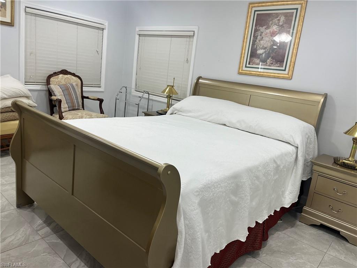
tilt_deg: -13.6
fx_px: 268
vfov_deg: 53.1
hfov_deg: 67.3
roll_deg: -6.3
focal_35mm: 26
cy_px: 134
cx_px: 178
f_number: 1.6
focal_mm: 5.1
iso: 100
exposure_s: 1/120
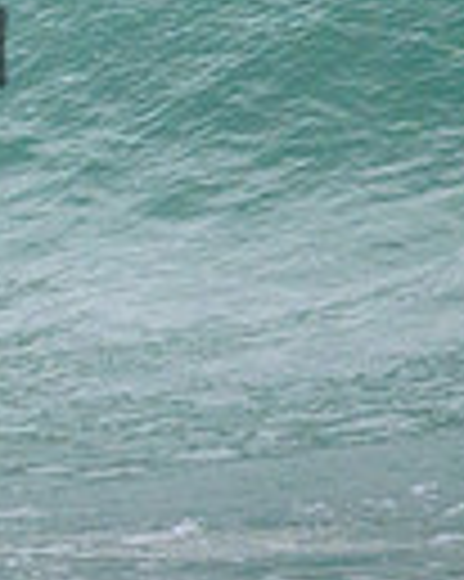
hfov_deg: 0.5
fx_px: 58003
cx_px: -469
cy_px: -16
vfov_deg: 0.6
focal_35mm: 3375
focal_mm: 800
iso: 2200
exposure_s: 1/2000
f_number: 11
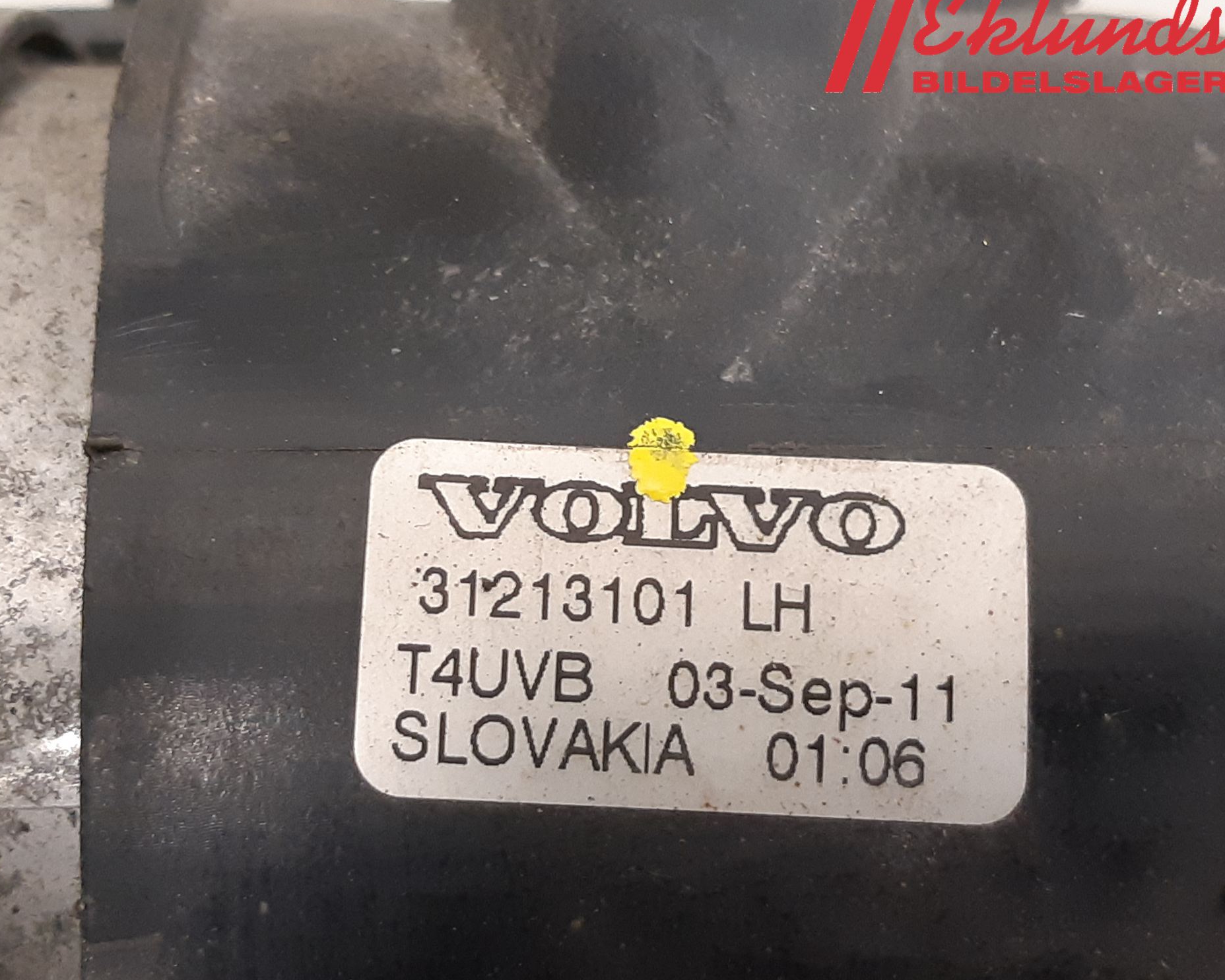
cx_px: 554
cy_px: 488
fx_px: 1015
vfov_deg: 51.5
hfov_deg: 62.1
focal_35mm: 28
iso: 200
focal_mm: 3.93
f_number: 1.7
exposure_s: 1/33
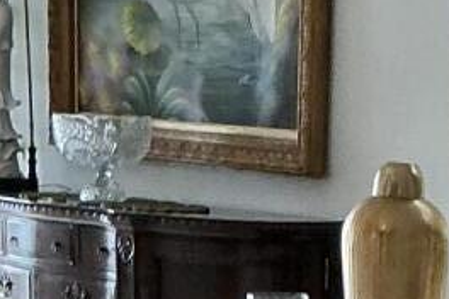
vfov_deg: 5.6
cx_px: 349
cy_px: 1040
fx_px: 2756
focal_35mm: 221
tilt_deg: -19.2
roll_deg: -0.8
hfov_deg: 9.3
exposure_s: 1/60
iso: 100
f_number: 1.8
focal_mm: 3
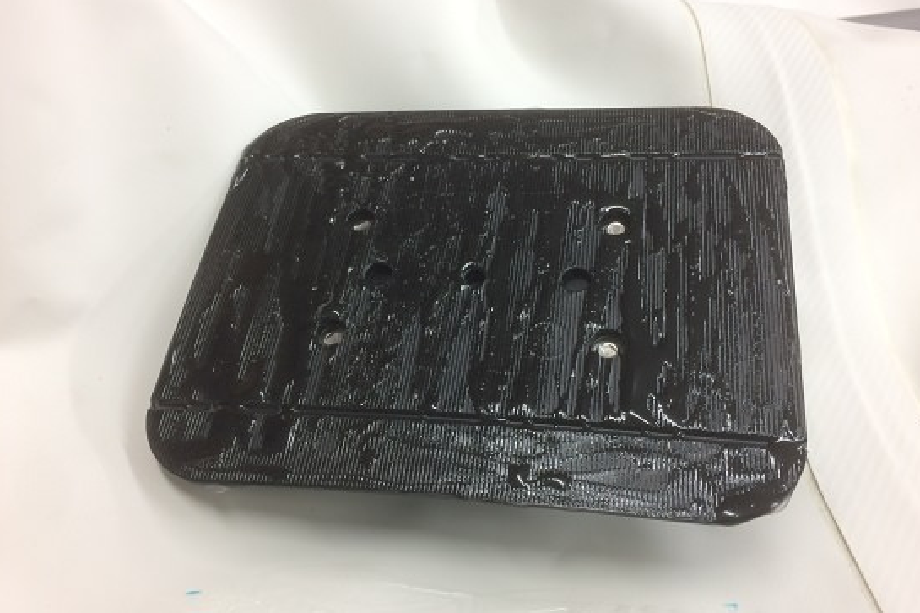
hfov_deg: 60.3
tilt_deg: -41.1
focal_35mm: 31
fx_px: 792
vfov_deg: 42.3
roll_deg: -7.9
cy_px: 321
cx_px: 469
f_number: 2.2
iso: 50
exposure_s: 1/30
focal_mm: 4.15
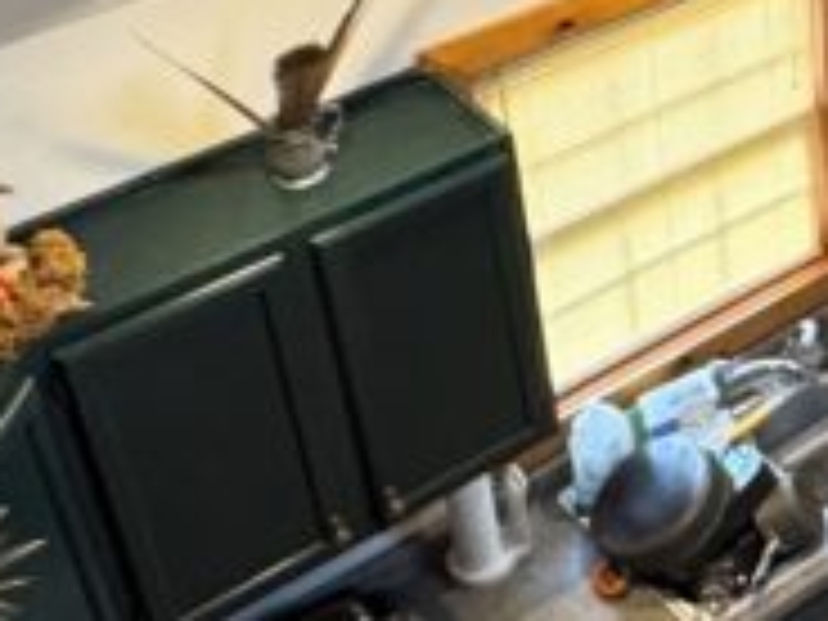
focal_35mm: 81
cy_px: 54
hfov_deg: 20.7
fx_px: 1937
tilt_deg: -34.4
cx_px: 1226
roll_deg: -6.1
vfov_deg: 17.9
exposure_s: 1/60
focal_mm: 2.22
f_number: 2.2
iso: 320
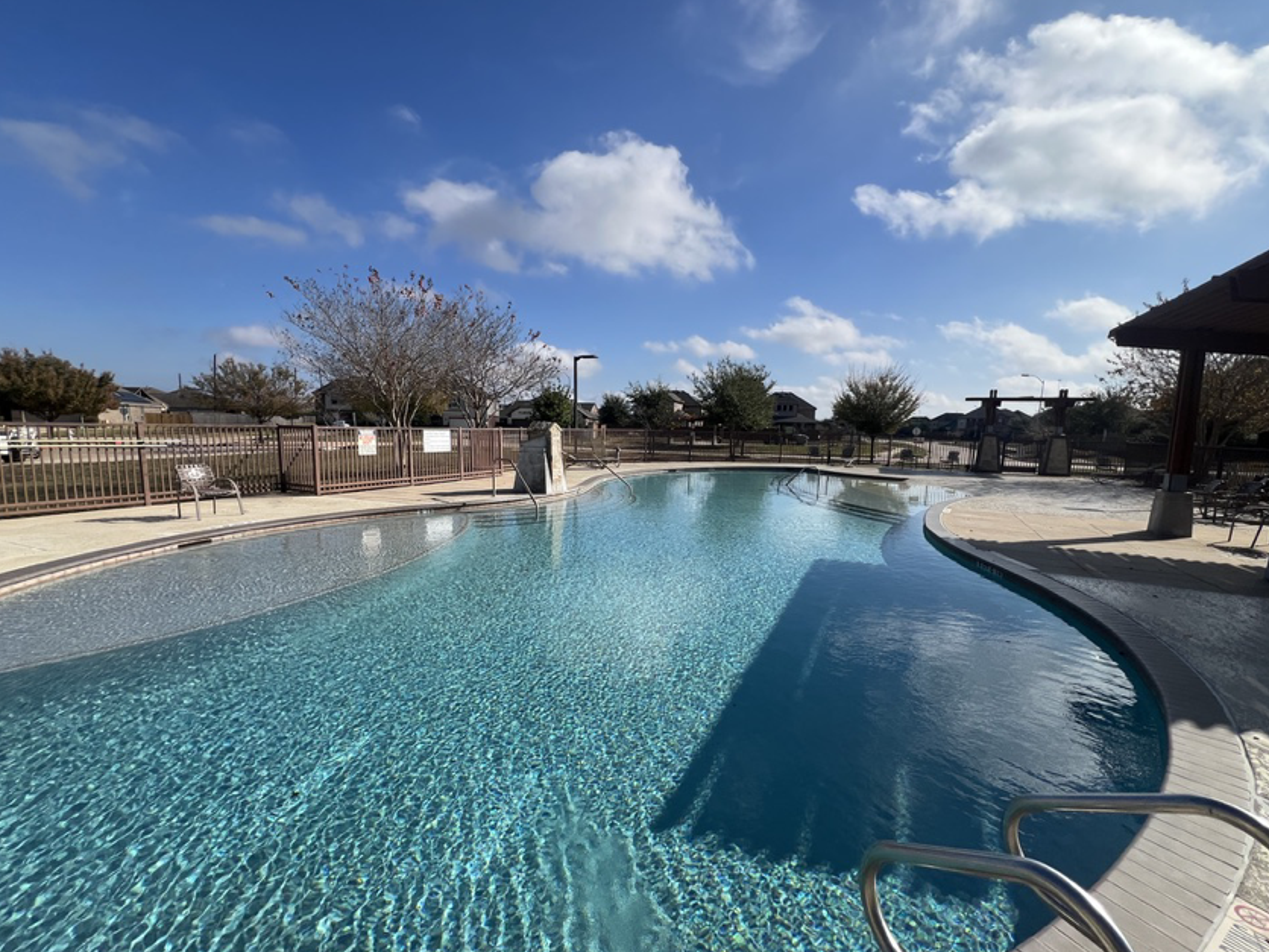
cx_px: 679
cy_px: 497
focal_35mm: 14
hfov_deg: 101.9
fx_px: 513
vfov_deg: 85.6
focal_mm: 1.57
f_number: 1.8
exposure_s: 1/2370
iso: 32
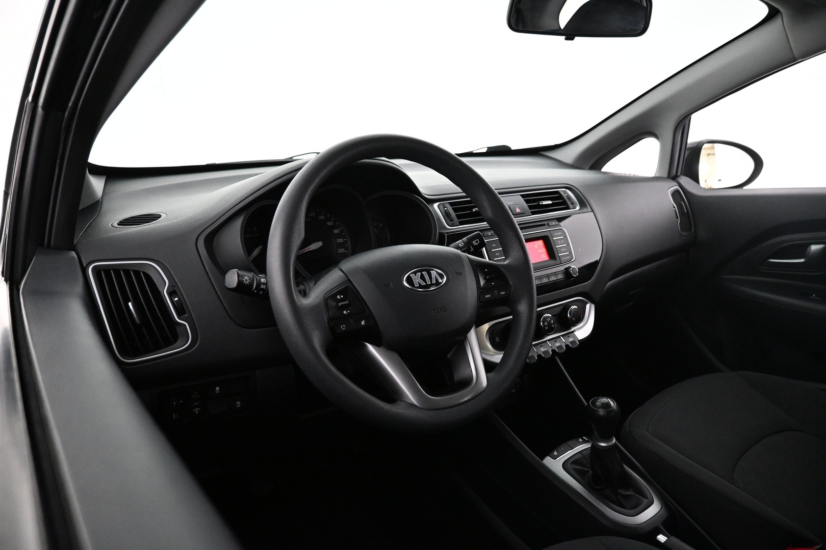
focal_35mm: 24
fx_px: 551
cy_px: 275
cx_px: 413
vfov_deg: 53.1
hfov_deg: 73.7
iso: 4000
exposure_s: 1/80
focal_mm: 16
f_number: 3.5
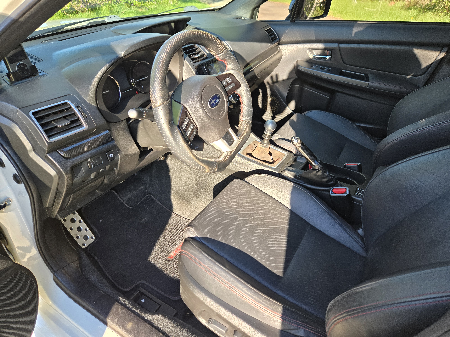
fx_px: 299
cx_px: 225
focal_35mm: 23
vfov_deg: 58.9
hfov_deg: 73.9
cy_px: 168
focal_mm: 5.4
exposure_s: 1/508
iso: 125
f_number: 1.8
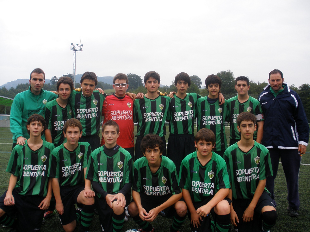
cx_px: 155
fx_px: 322
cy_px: 116
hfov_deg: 51.4
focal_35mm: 36
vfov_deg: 39.7
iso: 80
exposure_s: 1/125
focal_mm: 6.3
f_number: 3.5
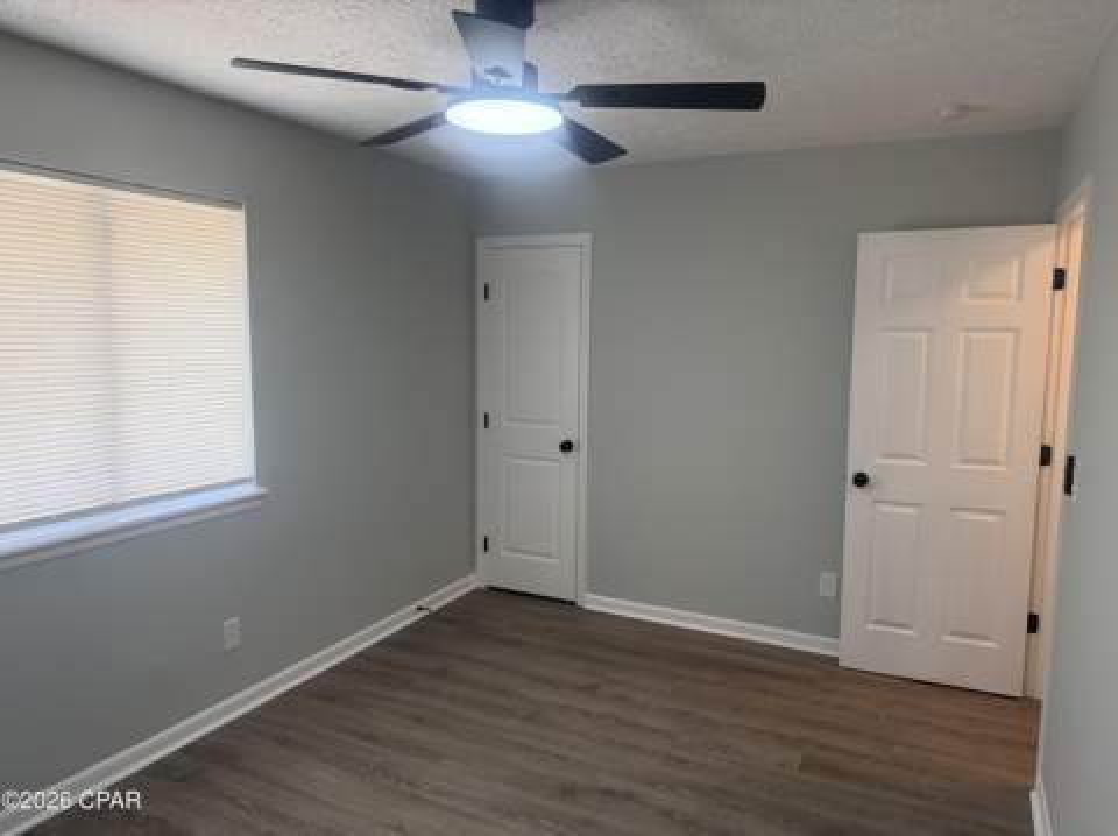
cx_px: 559
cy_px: 418
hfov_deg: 71.7
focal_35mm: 24
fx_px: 774
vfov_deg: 56.7
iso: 200
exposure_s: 1/278
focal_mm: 6.76
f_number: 1.78
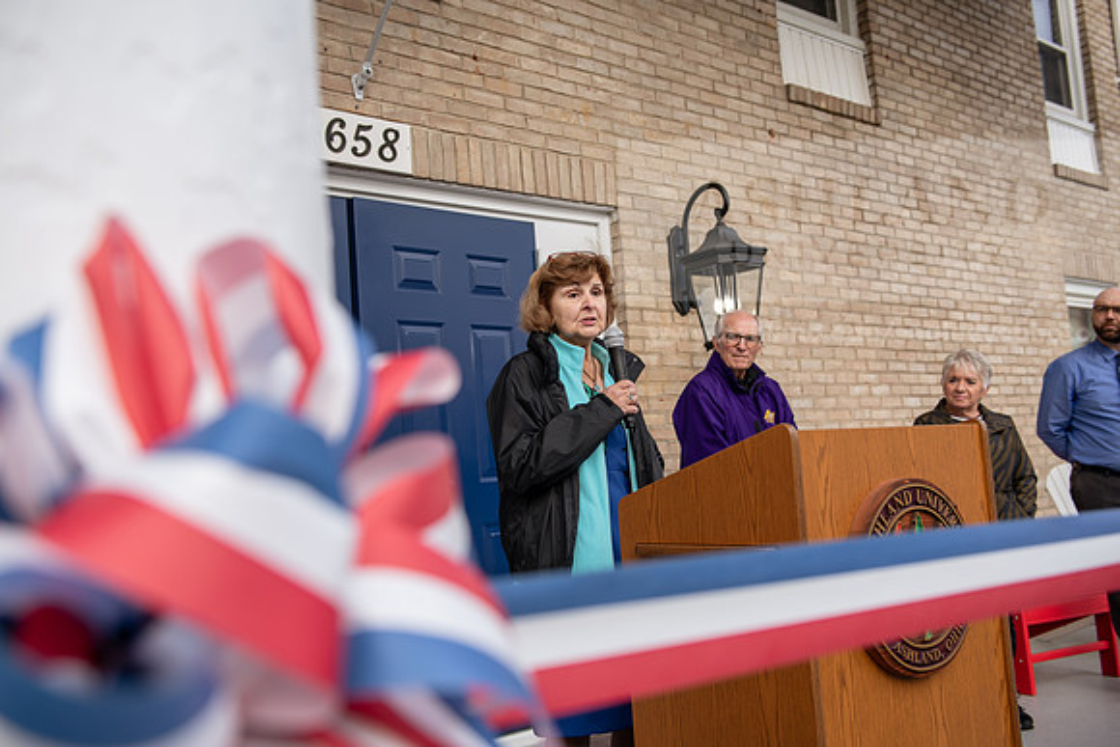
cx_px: 560
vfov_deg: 37.9
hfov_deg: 54.4
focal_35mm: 35
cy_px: 374
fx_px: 1089
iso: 160
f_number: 3.5
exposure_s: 1/320
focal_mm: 35
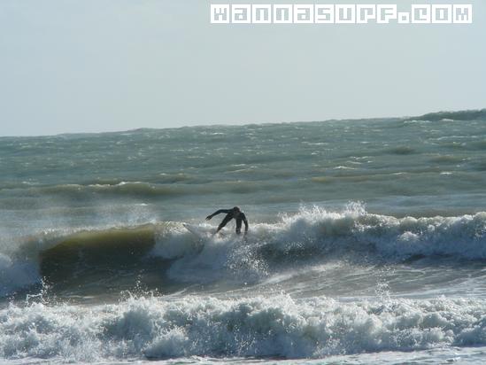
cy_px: 182
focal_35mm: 350
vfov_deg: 4.2
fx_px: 4915
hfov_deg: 5.7
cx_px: 243
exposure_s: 1/500
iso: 80
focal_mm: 52
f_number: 7.1
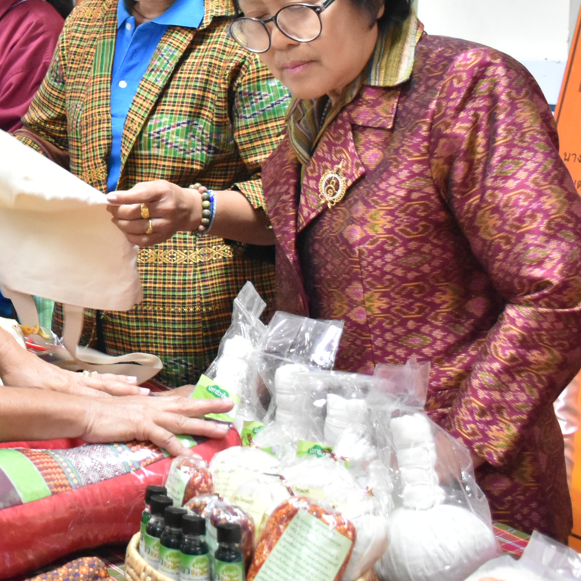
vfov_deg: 20.6
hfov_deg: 19.4
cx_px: -159
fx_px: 1576
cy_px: 101
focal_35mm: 83
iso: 2500
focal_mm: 22
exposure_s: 1/80
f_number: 4.5
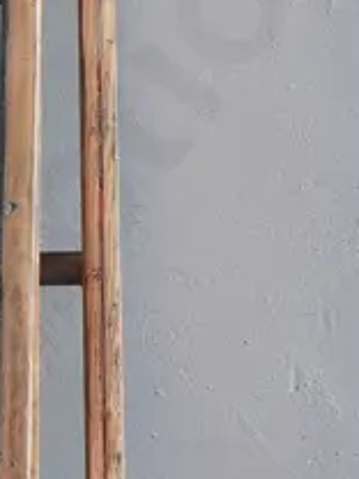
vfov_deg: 14.3
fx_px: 1908
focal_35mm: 138
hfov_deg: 10.7
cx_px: 22
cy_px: 283
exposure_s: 1/400
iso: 200
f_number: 6.3
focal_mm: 14
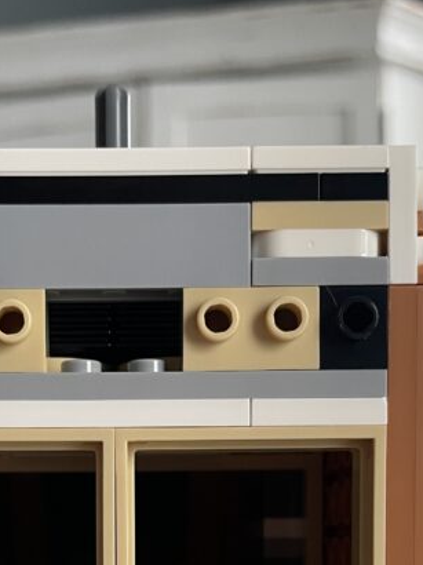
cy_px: 613
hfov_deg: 22.4
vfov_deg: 27.4
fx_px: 1060
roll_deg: -0.8
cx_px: 106
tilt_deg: -2.0
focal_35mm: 65
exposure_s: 1/78
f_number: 1.6
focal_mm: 4.2
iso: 125
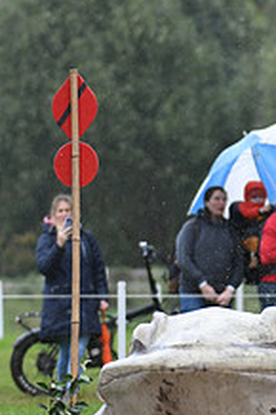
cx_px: 544
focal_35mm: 880
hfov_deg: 1.6
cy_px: 220
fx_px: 10135
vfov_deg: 2.3
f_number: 4.5
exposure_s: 1/1250
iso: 1400
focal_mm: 220
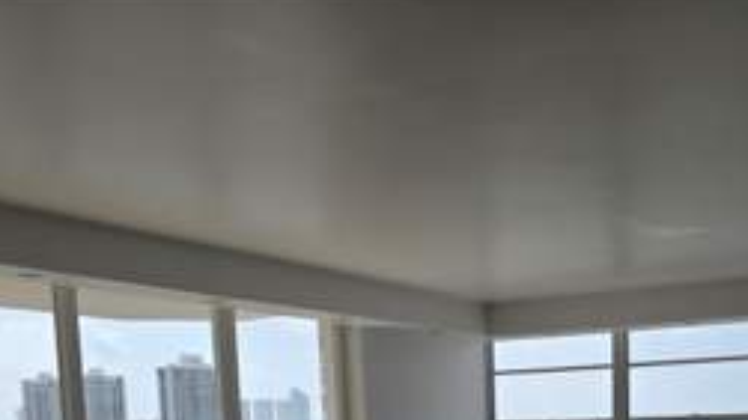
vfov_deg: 22.7
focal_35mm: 48
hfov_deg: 42.1
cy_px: 518
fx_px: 952
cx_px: 519
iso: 80
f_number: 1.7
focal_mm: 6.3
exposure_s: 1/4889
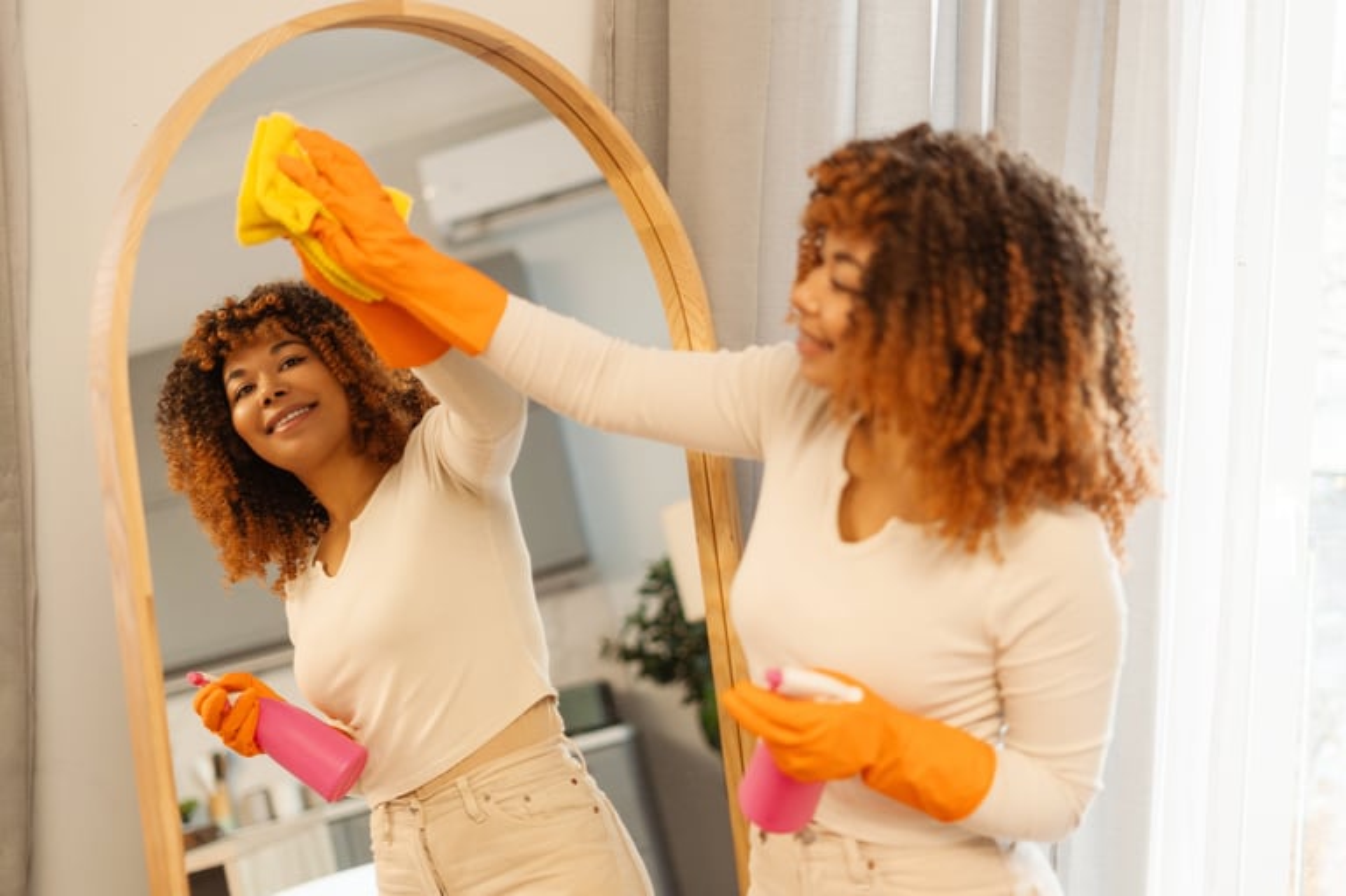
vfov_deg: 27.0
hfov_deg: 39.6
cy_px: 448
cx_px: 673
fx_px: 1868
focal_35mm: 50
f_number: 1.8
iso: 400
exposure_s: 1/200
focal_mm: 50
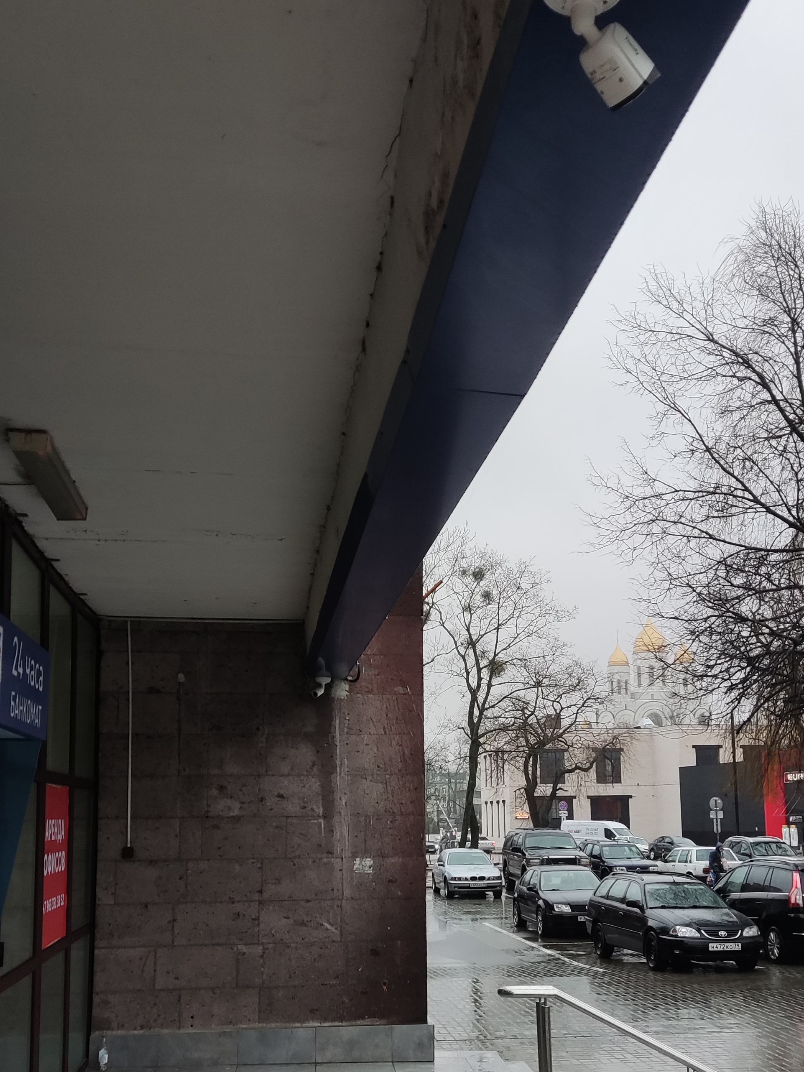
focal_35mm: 39
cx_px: 429
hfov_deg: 36.8
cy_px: 674
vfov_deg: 47.4
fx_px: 1208
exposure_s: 1/60
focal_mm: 4.71
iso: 77
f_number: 1.79
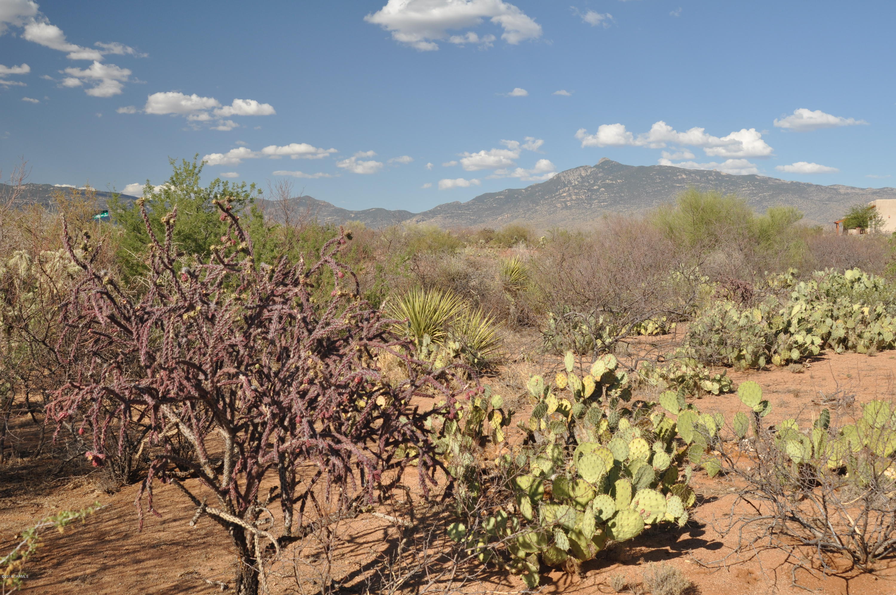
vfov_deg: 36.8
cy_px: 298
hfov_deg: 53.2
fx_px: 895
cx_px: 448
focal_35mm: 36
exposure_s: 1/250
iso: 200
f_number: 8
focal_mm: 24
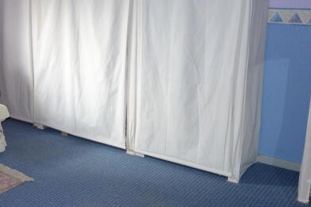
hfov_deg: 40.4
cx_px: 69
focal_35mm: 47
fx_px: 406
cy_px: 66
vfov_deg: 28.4
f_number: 1.8
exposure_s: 1/30
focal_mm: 10.4
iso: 125
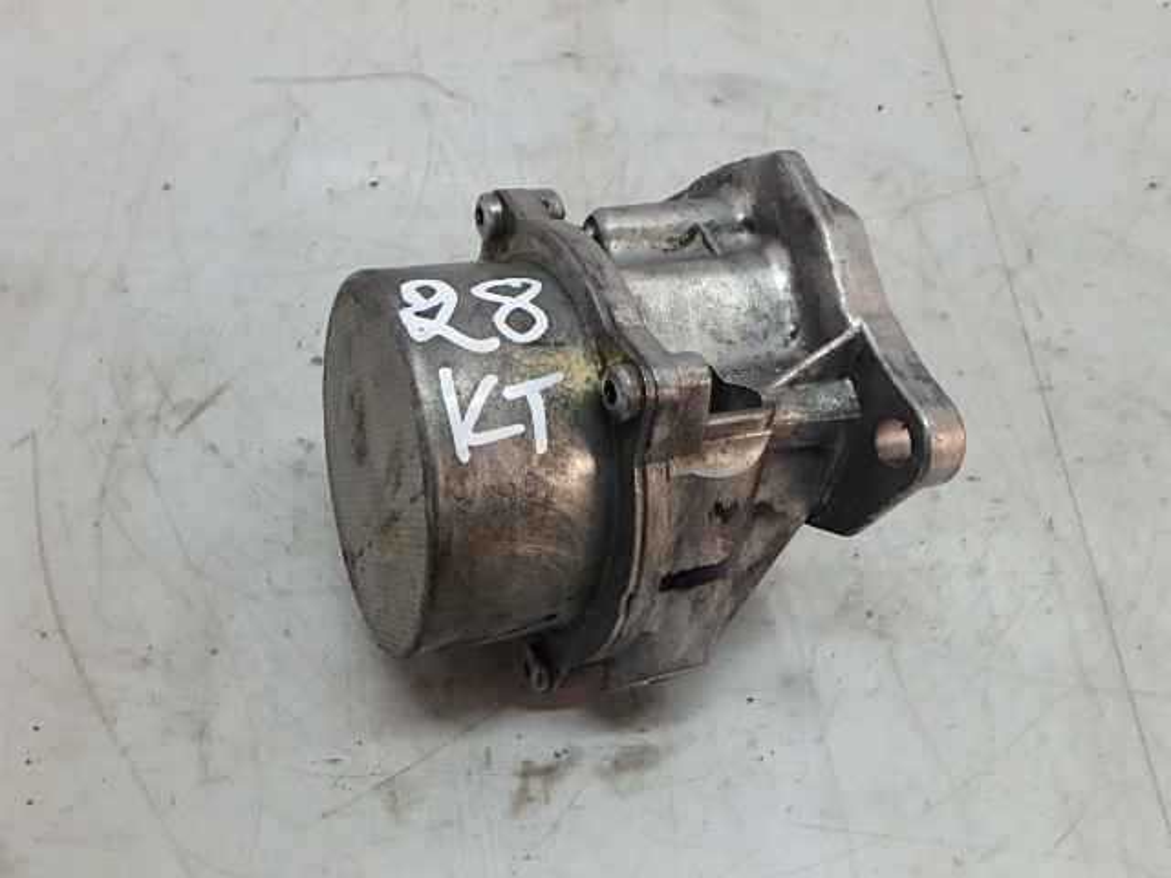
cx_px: 586
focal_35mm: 34
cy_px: 439
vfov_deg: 41.8
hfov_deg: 54.0
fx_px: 1150
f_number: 4.9
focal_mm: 6
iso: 320
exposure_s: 1/40
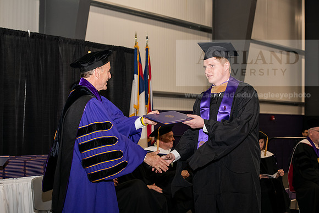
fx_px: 665
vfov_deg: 18.2
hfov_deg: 27.0
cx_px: 160
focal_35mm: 75
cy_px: 106
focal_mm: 75
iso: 1600
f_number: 5.6
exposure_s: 1/200
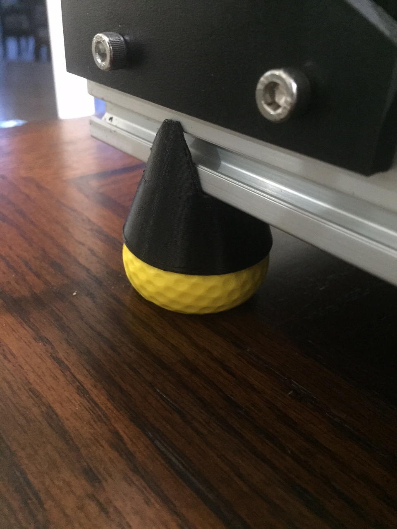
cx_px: 198
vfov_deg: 61.7
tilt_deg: -31.9
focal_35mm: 29
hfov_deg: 48.2
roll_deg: -3.0
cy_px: 264
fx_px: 443
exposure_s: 1/15
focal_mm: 4.15
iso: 800
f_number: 2.2
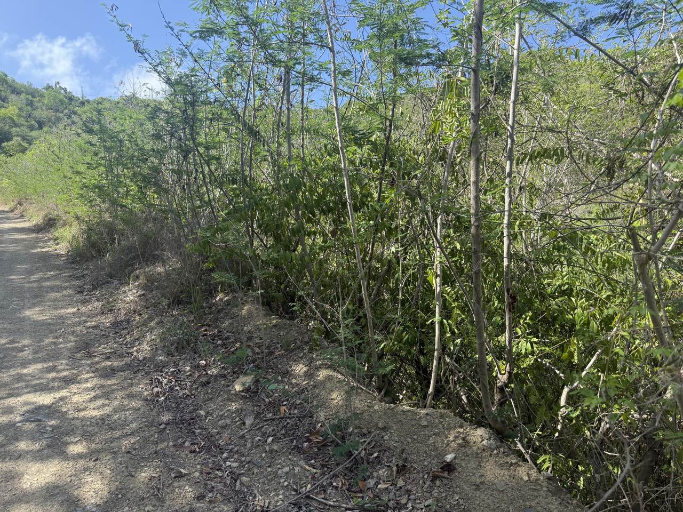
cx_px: 342
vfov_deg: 56.8
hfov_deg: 71.6
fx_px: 474
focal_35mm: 24
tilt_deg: +0.0
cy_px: 256
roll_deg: +0.8
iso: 100
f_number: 1.78
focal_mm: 6.76
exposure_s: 1/1493
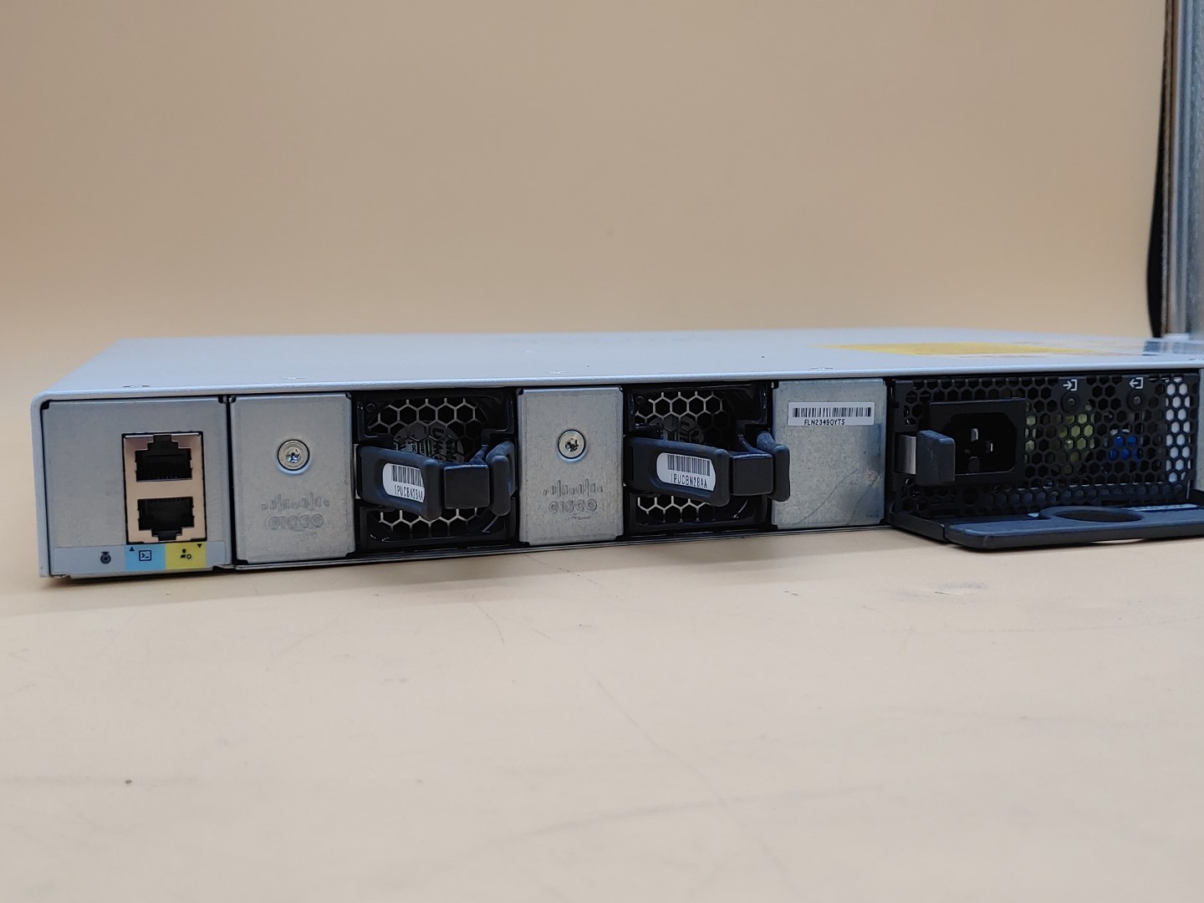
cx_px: 602
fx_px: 1252
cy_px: 452
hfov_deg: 51.4
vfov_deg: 39.7
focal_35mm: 36
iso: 50
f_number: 1.8
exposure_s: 1/87
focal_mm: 4.36
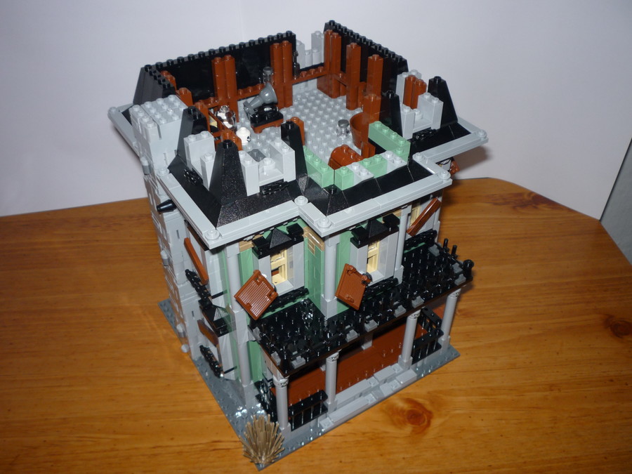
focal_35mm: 32
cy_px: 237
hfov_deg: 56.8
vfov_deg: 44.2
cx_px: 316
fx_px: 584
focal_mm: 5.2
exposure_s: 1/30
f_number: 3.3
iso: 100
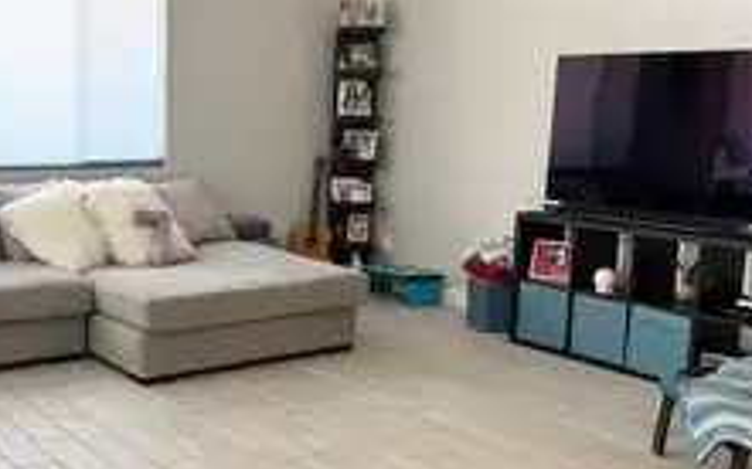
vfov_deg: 28.0
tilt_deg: -7.2
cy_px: 231
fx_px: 943
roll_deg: -0.8
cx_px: 204
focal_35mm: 46
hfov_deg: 42.4
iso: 250
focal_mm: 6.76
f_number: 1.78
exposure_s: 1/60
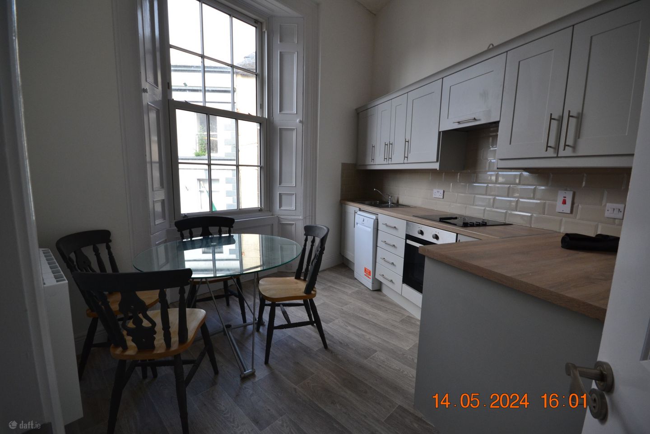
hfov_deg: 100.4
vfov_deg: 77.3
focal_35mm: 15
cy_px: 217
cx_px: 325
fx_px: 271
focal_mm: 10
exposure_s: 1/60
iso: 400
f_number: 8
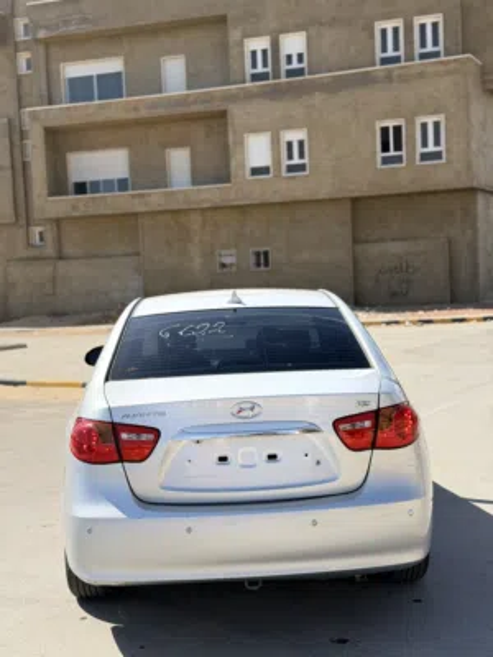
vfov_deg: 39.7
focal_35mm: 48
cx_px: 246
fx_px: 911
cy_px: 328
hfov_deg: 30.3
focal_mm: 6.76
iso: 64
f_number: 1.78
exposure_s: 1/5587
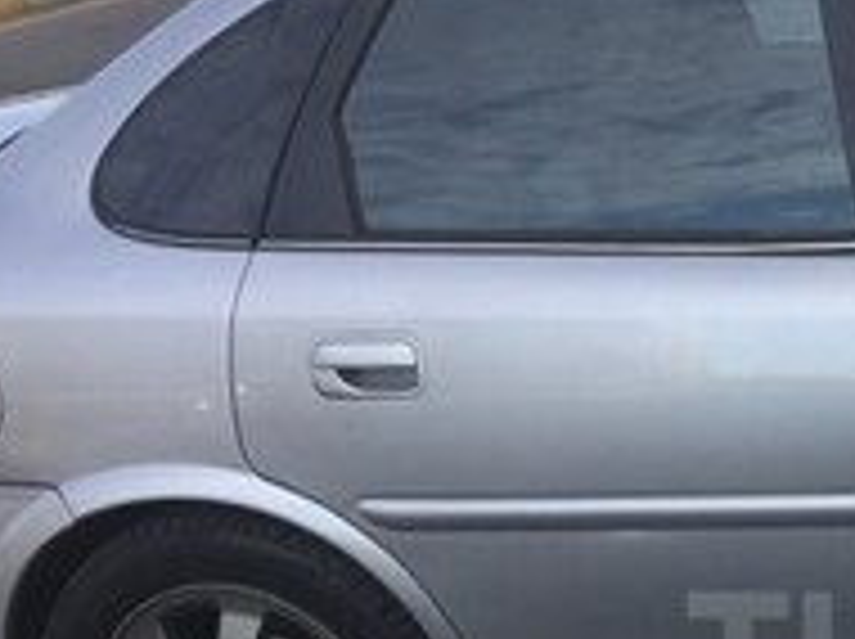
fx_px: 2492
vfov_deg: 14.4
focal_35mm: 101
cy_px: 659
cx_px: 1148
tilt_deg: -21.4
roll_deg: +6.8
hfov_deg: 18.0
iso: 32
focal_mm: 4.15
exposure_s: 1/964
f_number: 2.2
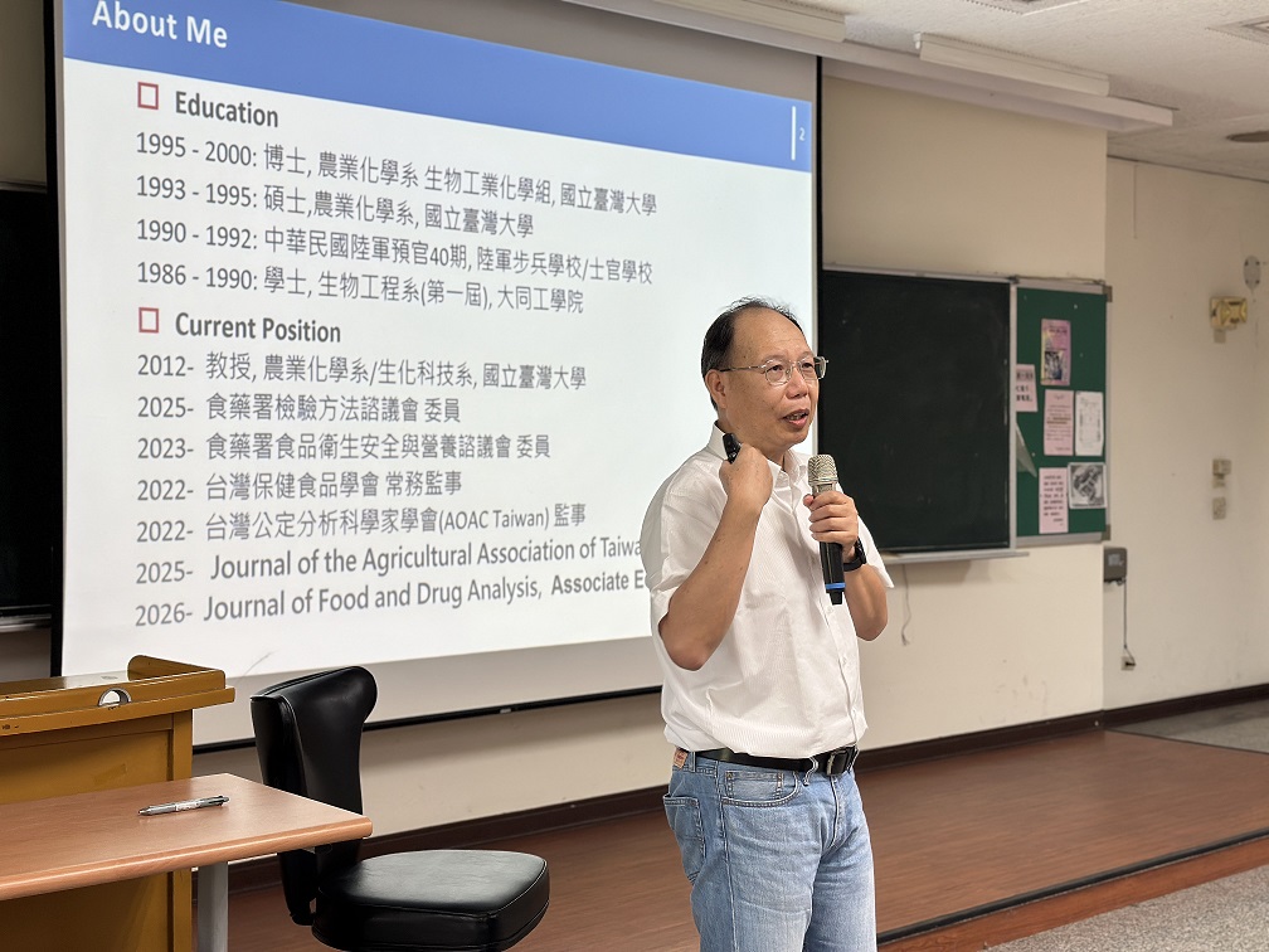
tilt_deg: -0.7
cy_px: 476
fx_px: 1760
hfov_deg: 39.7
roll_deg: -0.2
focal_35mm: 48
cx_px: 634
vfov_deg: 30.3
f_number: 1.78
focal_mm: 6.86
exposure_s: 1/60
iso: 100
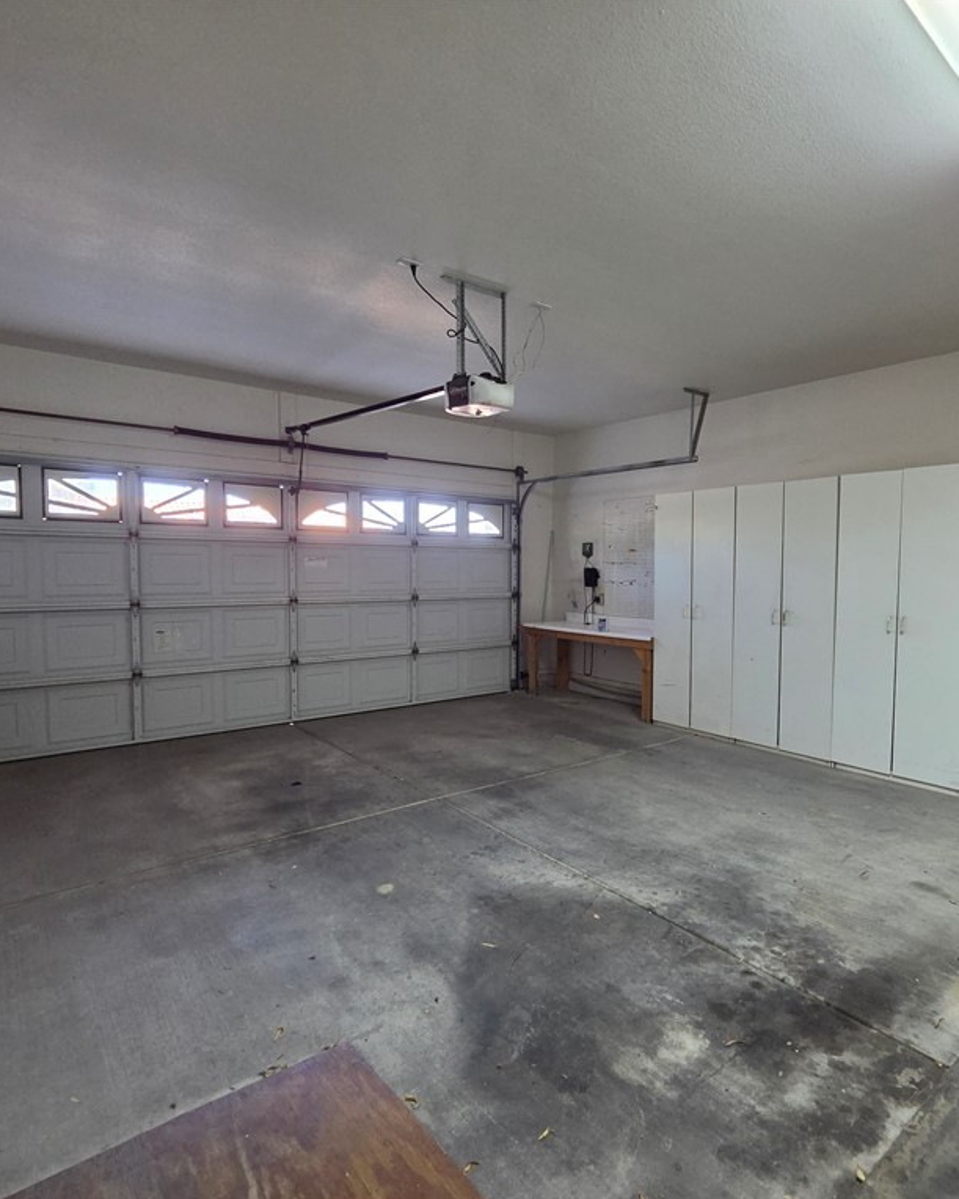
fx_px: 603
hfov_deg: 76.4
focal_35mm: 17
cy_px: 600
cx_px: 557
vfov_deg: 89.6
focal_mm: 2.2
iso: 400
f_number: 2.2
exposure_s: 1/60
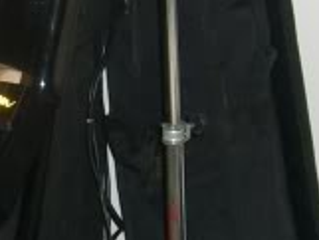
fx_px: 1743
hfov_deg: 10.2
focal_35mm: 189
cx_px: -97
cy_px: 85
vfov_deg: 7.9
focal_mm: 6.2
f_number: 2.7
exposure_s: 1/60
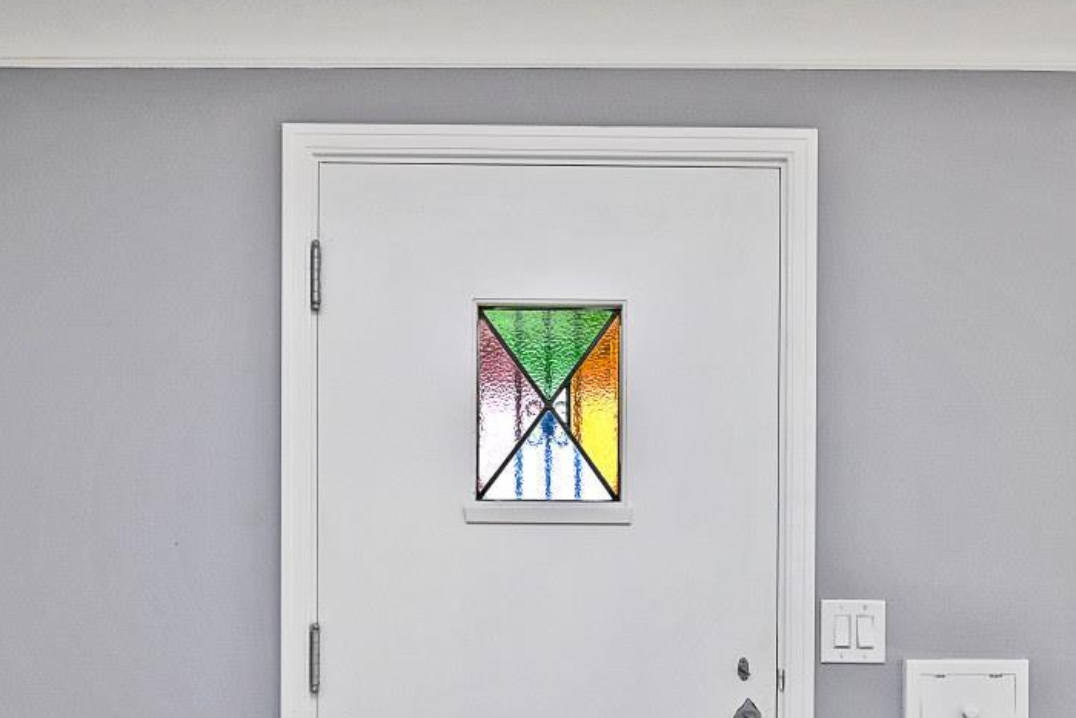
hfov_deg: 61.9
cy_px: 580
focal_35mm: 30
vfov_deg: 41.6
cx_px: 533
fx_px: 897
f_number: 4.5
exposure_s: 1/80
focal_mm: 14
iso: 200
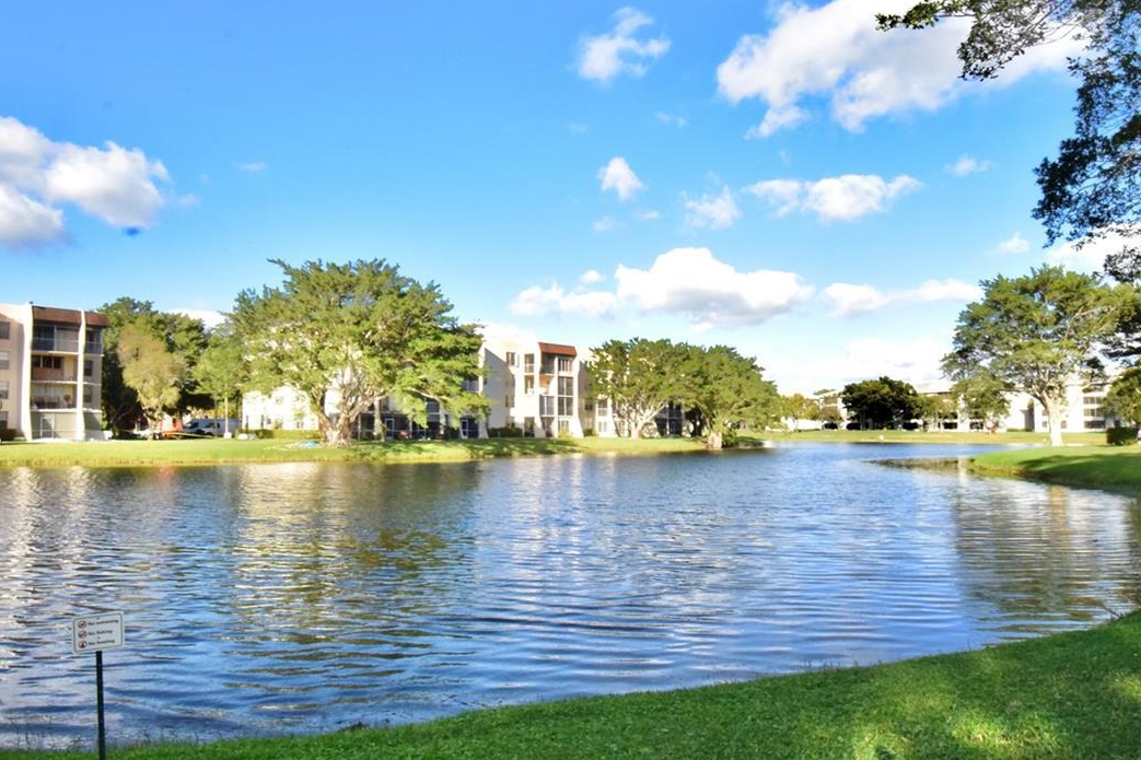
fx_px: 729
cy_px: 402
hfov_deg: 76.0
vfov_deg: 55.1
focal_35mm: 23
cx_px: 536
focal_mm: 10
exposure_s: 1/125
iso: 1000
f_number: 22
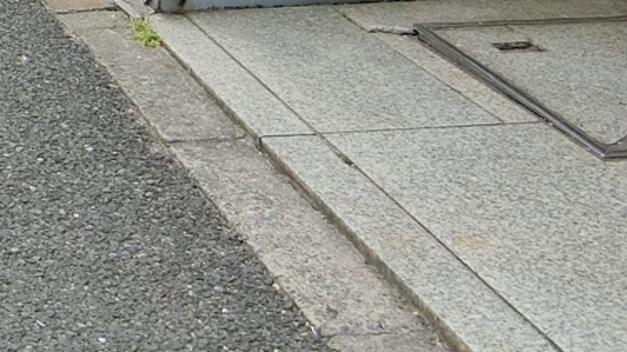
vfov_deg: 15.1
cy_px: -204
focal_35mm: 73
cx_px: -296
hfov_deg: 23.6
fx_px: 1213
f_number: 2.7
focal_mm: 4.06
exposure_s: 1/125
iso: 250
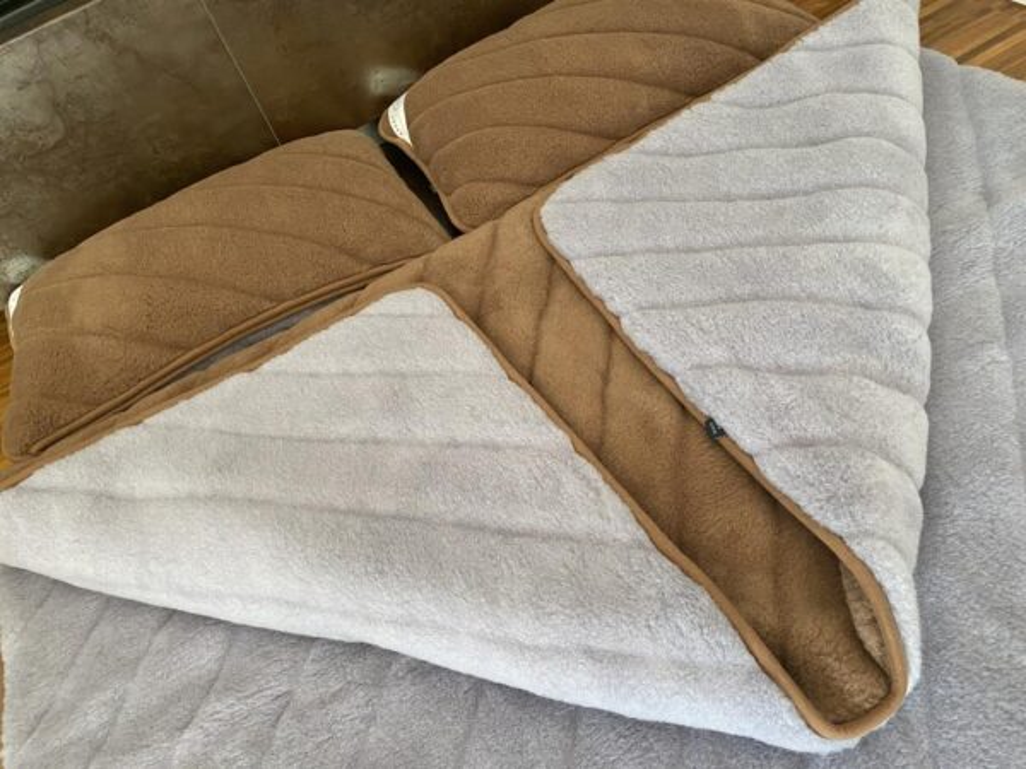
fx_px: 771
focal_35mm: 26
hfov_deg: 67.3
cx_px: 513
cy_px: 384
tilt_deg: -47.0
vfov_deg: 53.1
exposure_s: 1/60
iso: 200
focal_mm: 4.25
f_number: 1.8
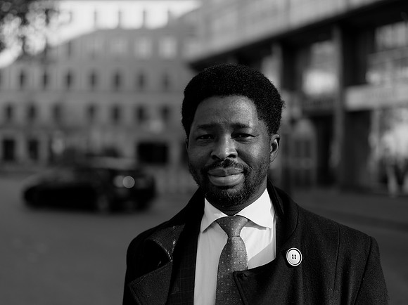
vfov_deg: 26.4
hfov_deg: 34.7
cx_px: 176
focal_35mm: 55
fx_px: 651
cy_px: 153
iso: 100
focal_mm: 50
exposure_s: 1/1250
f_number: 2
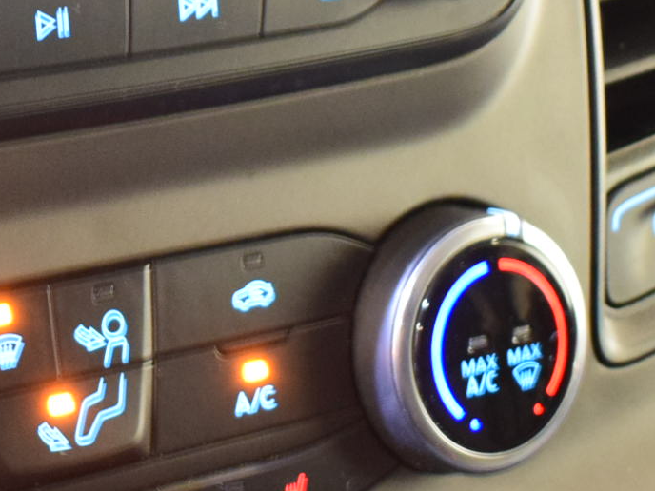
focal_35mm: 113
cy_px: 89
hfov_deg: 17.1
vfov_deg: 13.0
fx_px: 2138
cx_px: 39
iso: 1600
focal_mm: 18
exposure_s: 1/3
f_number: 3.5
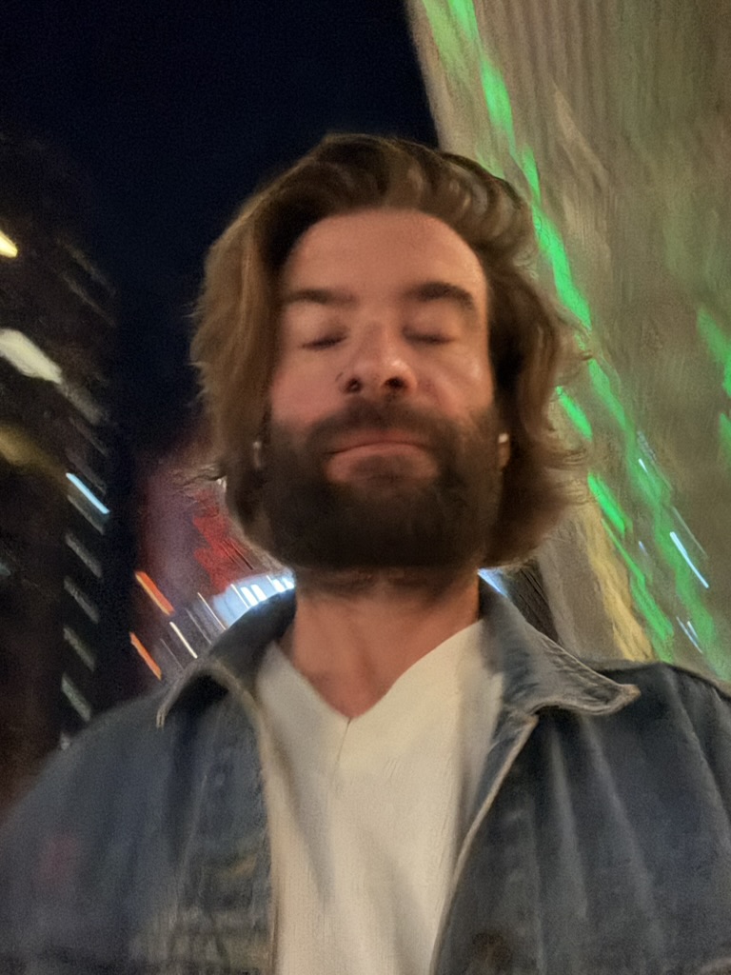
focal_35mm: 30
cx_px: 366
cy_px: 488
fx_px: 845
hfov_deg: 46.8
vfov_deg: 60.0
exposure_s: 1/15
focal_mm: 2.69
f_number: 1.9
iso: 2000
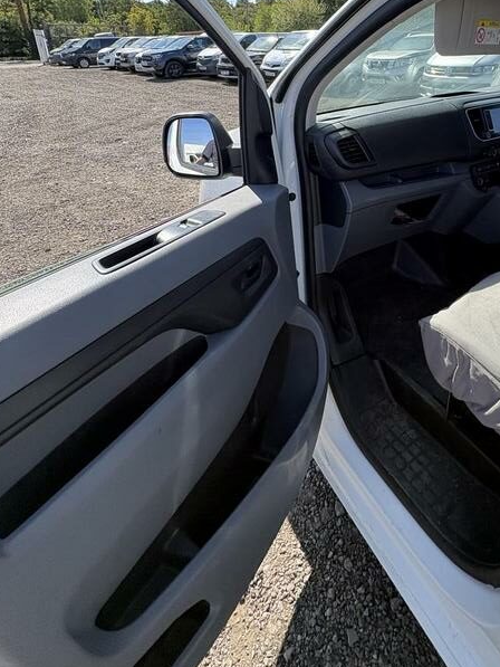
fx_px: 404
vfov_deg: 73.8
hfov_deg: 61.3
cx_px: 349
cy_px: 172
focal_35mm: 21
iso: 64
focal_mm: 2.22
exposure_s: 1/407
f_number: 2.2
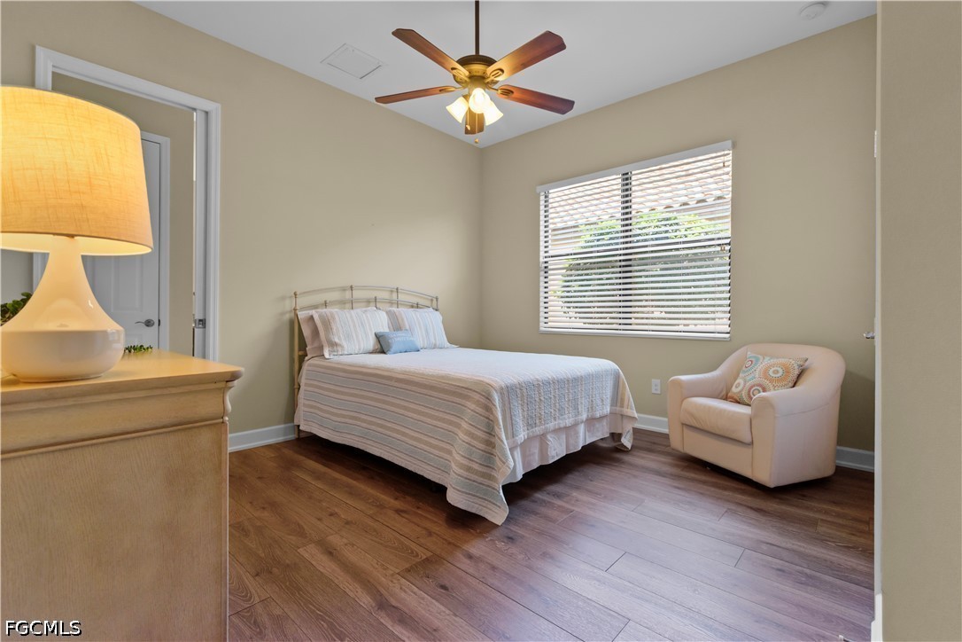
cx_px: 481
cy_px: 321
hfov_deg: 100.4
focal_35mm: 15
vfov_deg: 77.3
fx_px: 401
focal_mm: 10
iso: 800
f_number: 4.5
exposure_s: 1/60
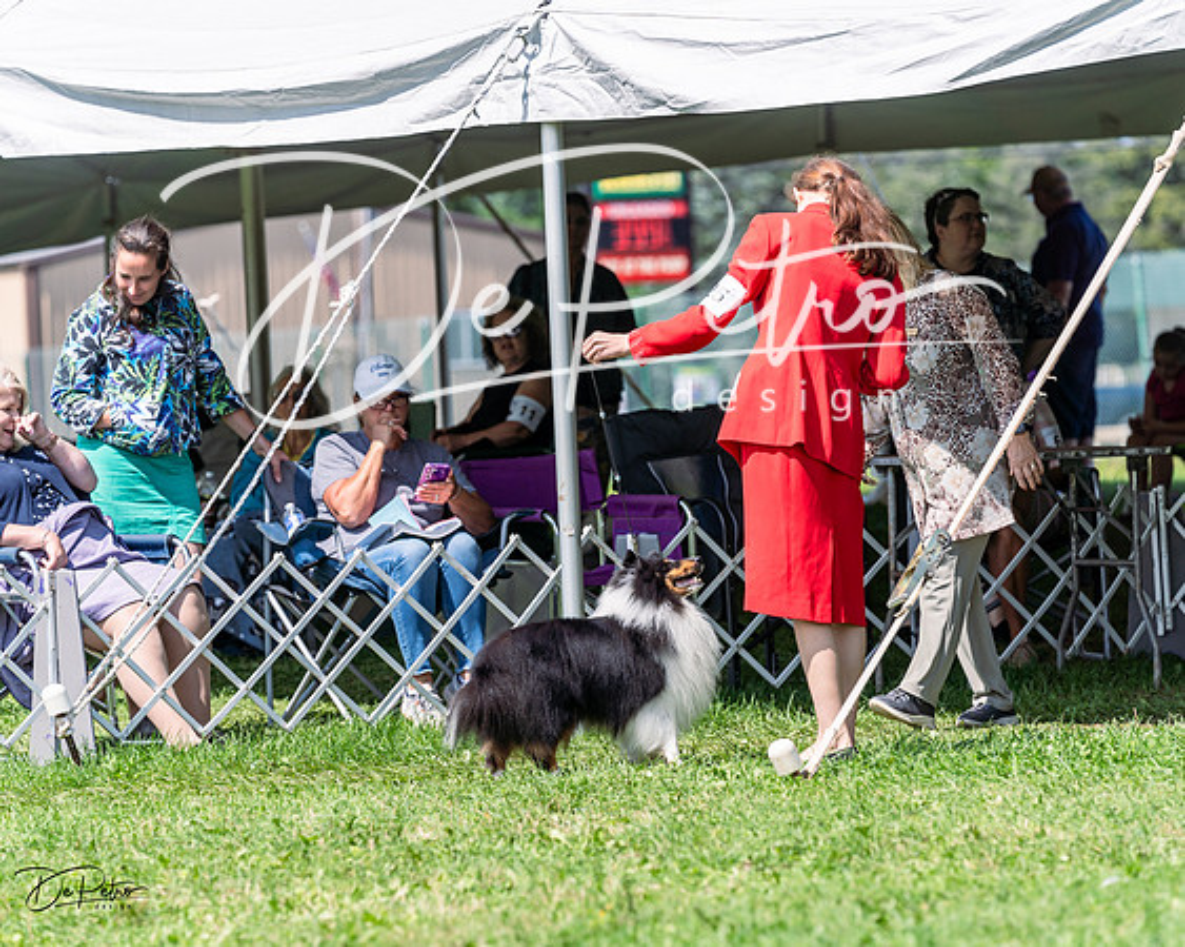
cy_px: 474
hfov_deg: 9.4
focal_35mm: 205
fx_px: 7186
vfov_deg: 7.5
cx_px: 592
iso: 100
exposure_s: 1/1000
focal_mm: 182
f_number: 4.5
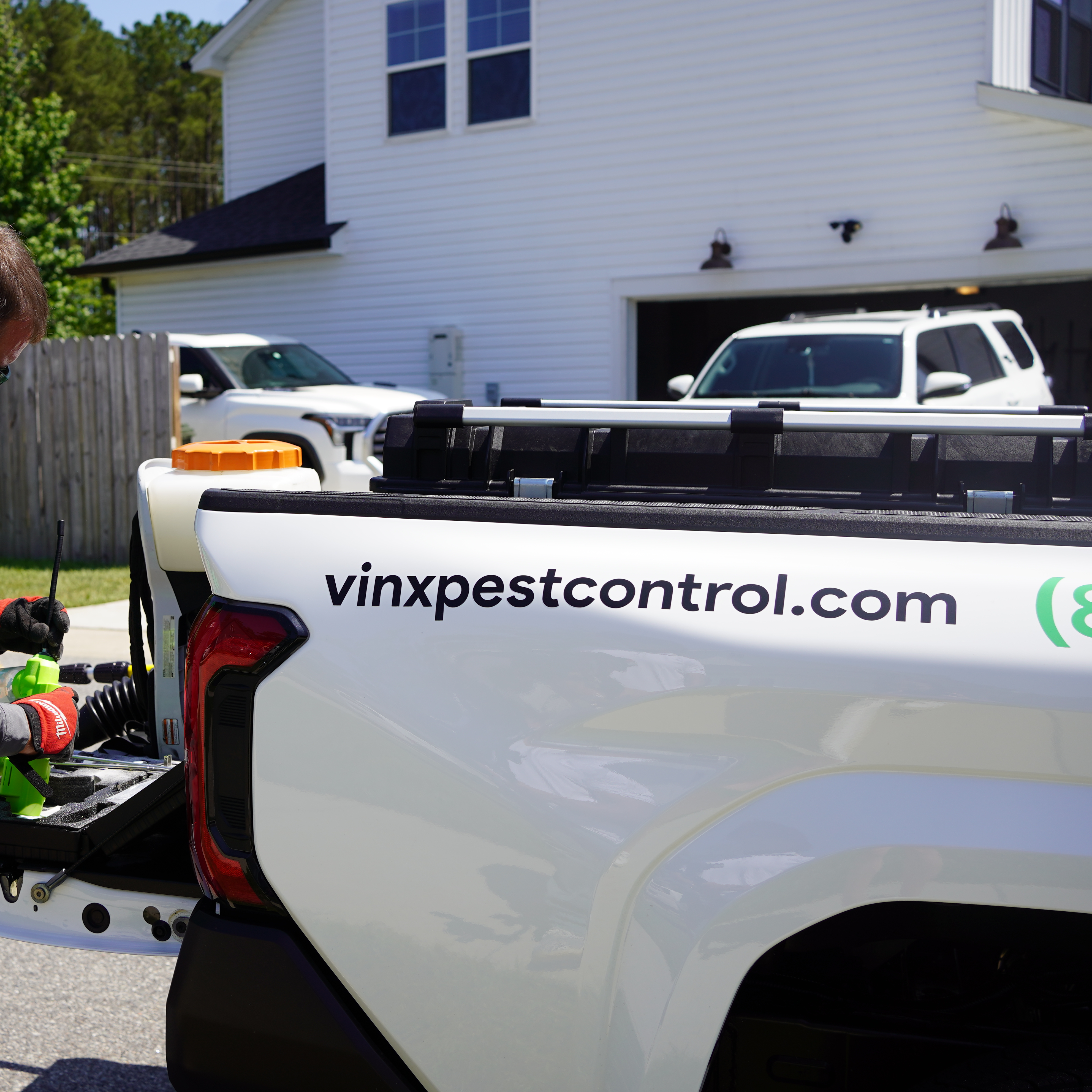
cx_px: 314
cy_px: 550
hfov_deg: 36.9
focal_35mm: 45
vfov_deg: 37.6
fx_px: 1606
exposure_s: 1/500
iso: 100
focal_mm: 35
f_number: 5
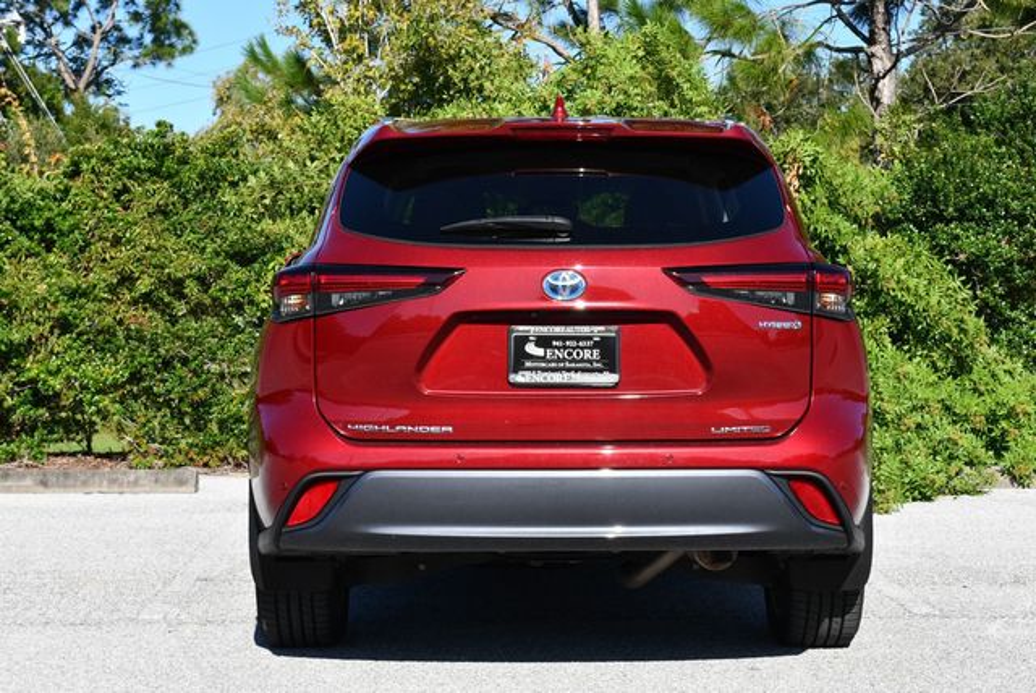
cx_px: 518
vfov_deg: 19.0
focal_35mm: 72
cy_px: 346
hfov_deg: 28.0
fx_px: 2074
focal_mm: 36
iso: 140
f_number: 8
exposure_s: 1/250
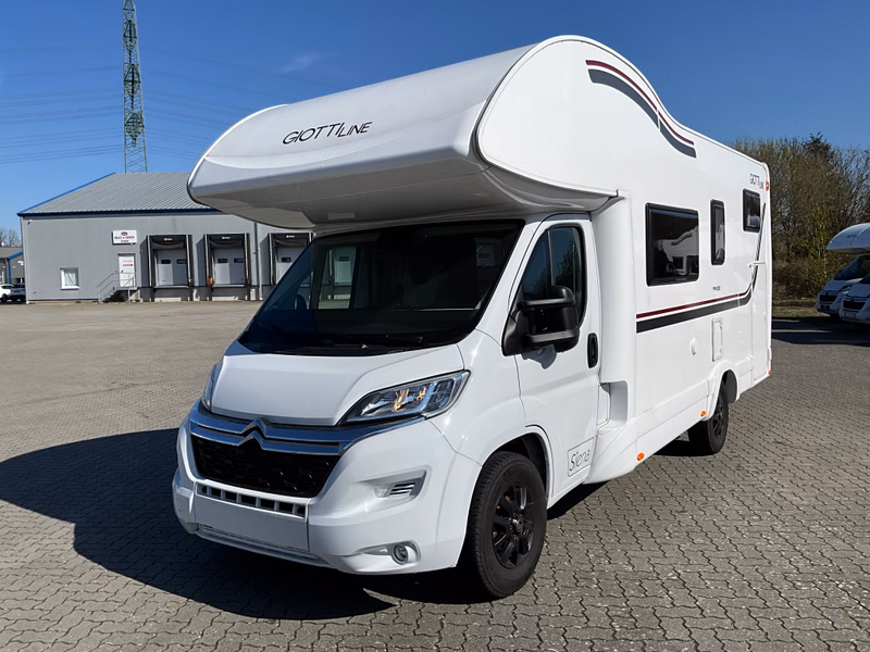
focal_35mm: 29
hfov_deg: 61.7
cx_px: 435
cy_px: 326
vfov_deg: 48.2
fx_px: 729
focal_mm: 3
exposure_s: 1/4785
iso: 25
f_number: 1.8
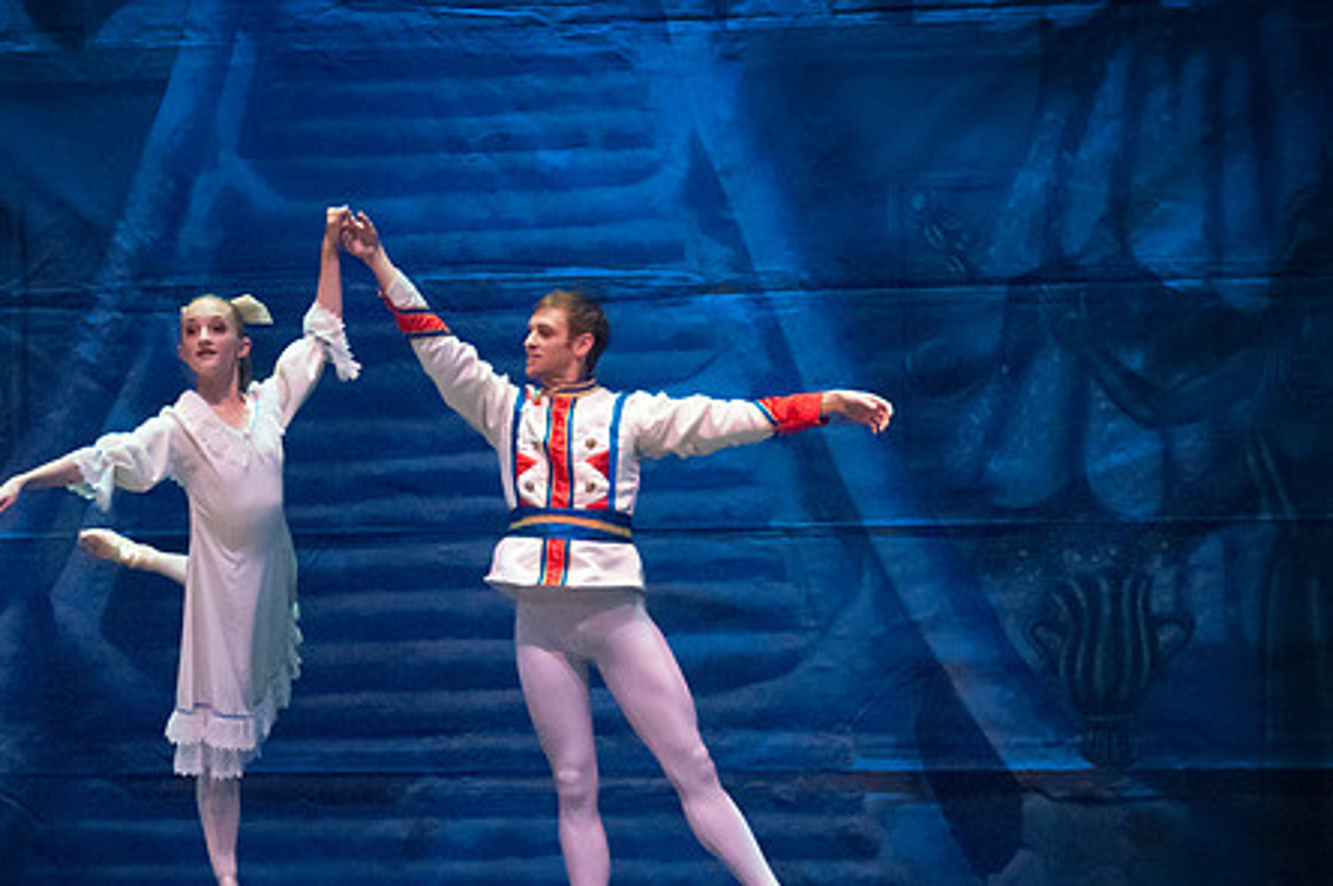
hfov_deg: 11.1
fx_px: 6879
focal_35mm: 186
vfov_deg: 7.4
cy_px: 521
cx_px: 516
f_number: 5.3
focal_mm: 95
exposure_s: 1/125
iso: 3200
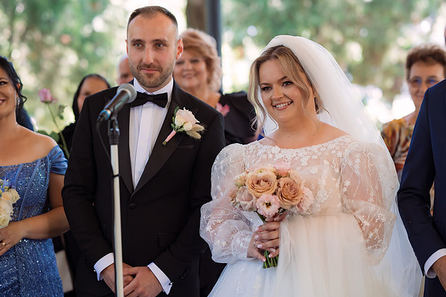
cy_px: 148
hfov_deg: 23.9
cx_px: 223
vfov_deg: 16.1
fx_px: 1052
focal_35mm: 85
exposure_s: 1/400
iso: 1250
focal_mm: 85
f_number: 2.8
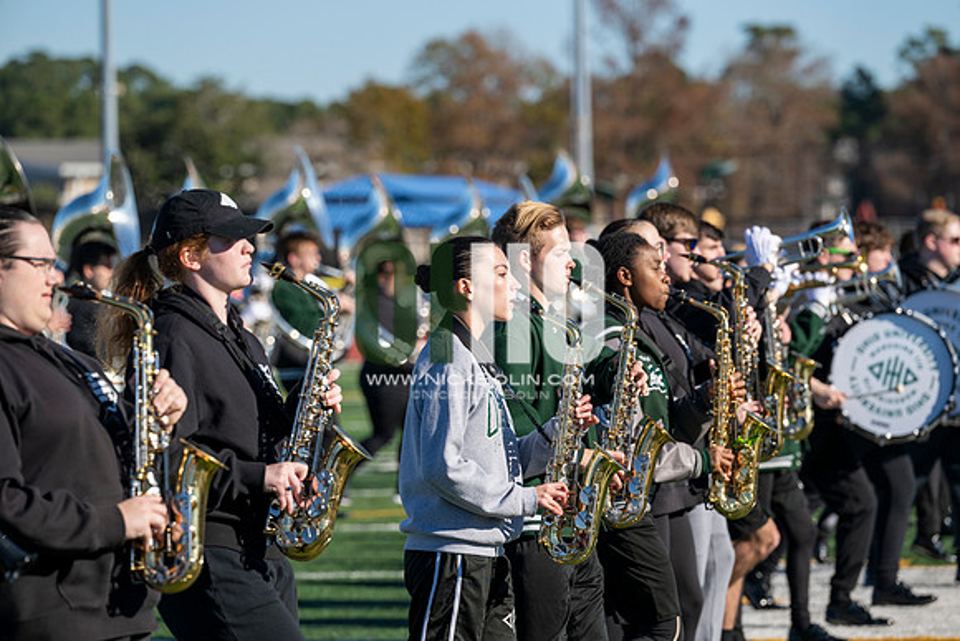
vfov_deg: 6.9
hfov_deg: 10.3
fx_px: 5334
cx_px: 480
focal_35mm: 200
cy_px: 320
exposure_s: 1/2000
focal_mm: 200
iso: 250
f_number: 5
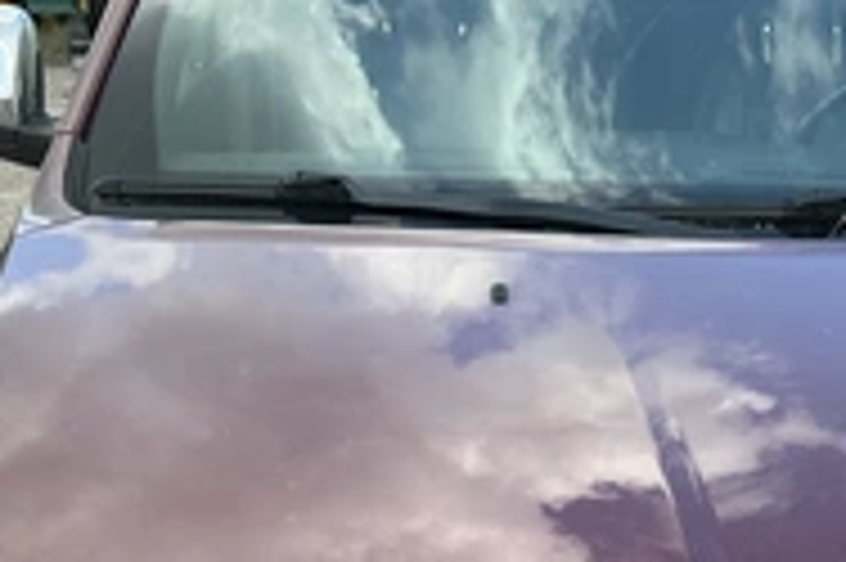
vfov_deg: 20.8
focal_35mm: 62
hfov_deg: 31.4
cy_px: 625
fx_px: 1456
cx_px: 706
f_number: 1.8
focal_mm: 3
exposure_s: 1/400
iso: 25
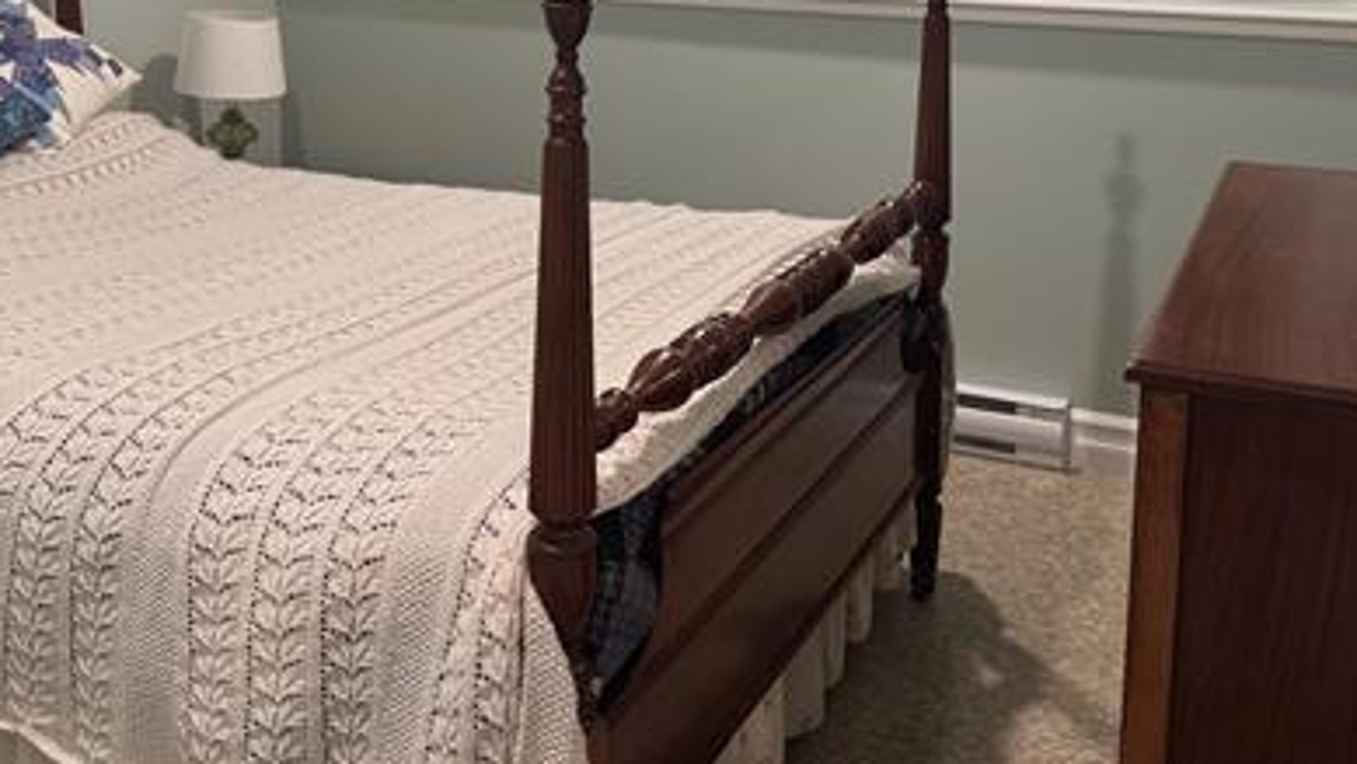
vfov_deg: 26.9
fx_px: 1548
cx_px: 680
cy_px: 91
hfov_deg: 47.3
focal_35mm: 43
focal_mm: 6.76
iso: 200
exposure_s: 1/60
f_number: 1.78
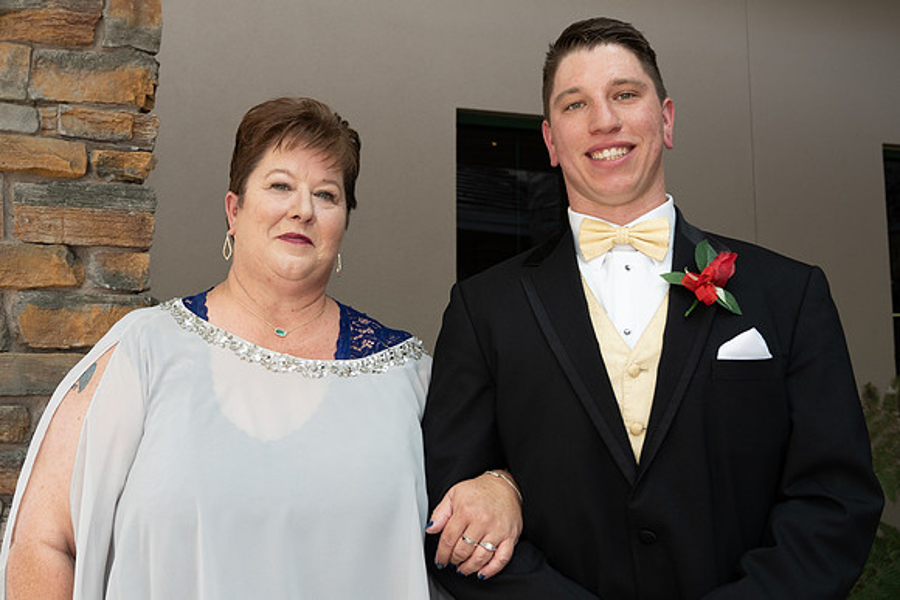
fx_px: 1180
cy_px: 207
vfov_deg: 28.4
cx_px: 330
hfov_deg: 41.4
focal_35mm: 47
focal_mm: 29
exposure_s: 1/160
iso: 400
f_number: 5
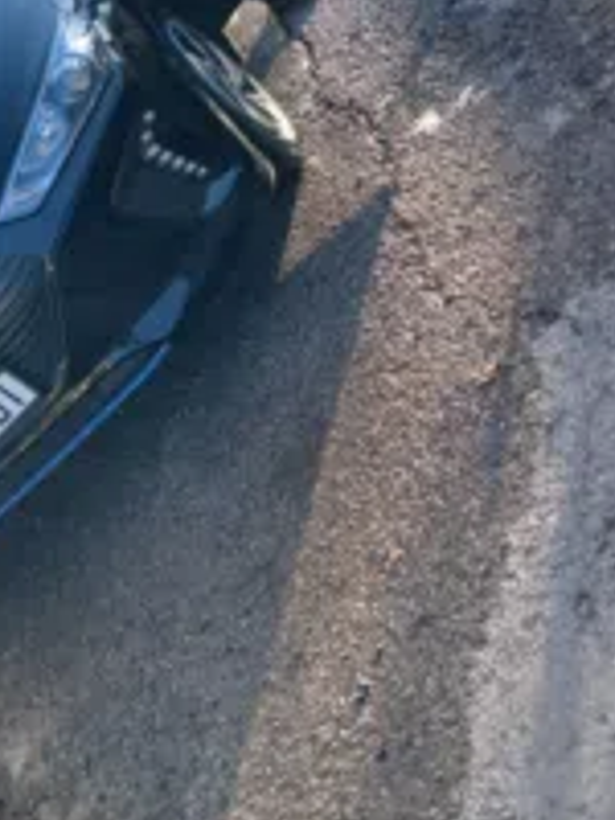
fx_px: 1279
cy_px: 221
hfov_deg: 25.9
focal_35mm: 54
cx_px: 33
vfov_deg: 34.9
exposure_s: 1/135
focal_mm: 3.98
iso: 20
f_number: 1.8
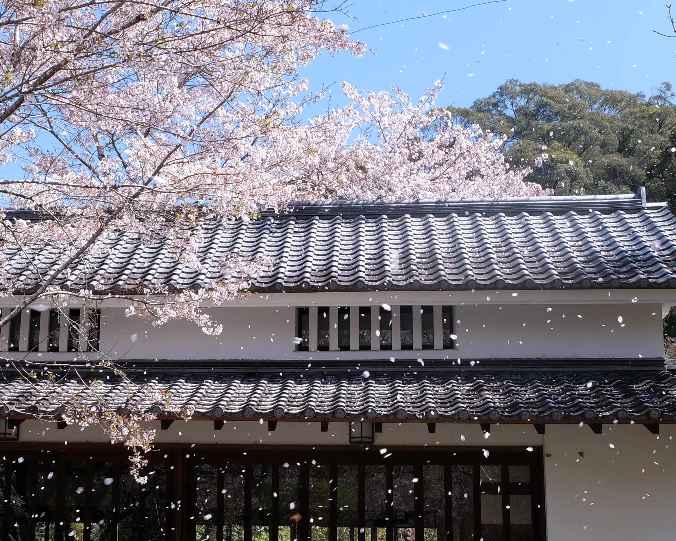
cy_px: 277
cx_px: 199
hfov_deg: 28.8
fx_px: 1300
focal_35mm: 65
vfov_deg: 23.5
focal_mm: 18
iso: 640
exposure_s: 1/250
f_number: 13
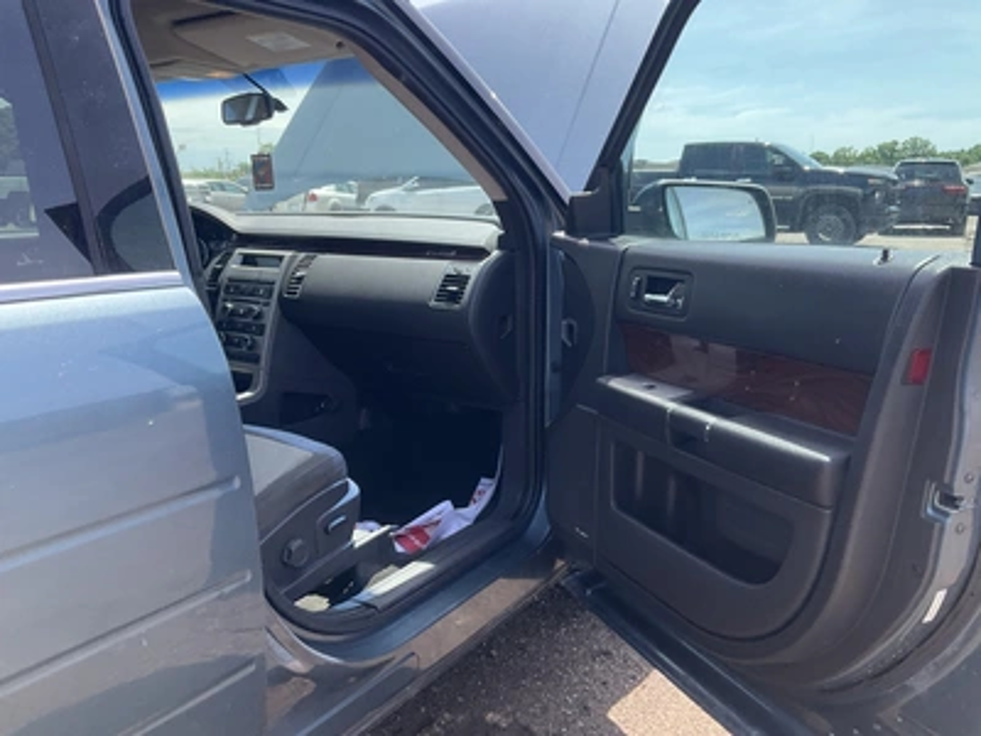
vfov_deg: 48.2
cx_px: 490
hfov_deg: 61.7
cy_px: 368
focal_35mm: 29
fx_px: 822
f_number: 1.8
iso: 25
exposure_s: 1/346
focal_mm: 3
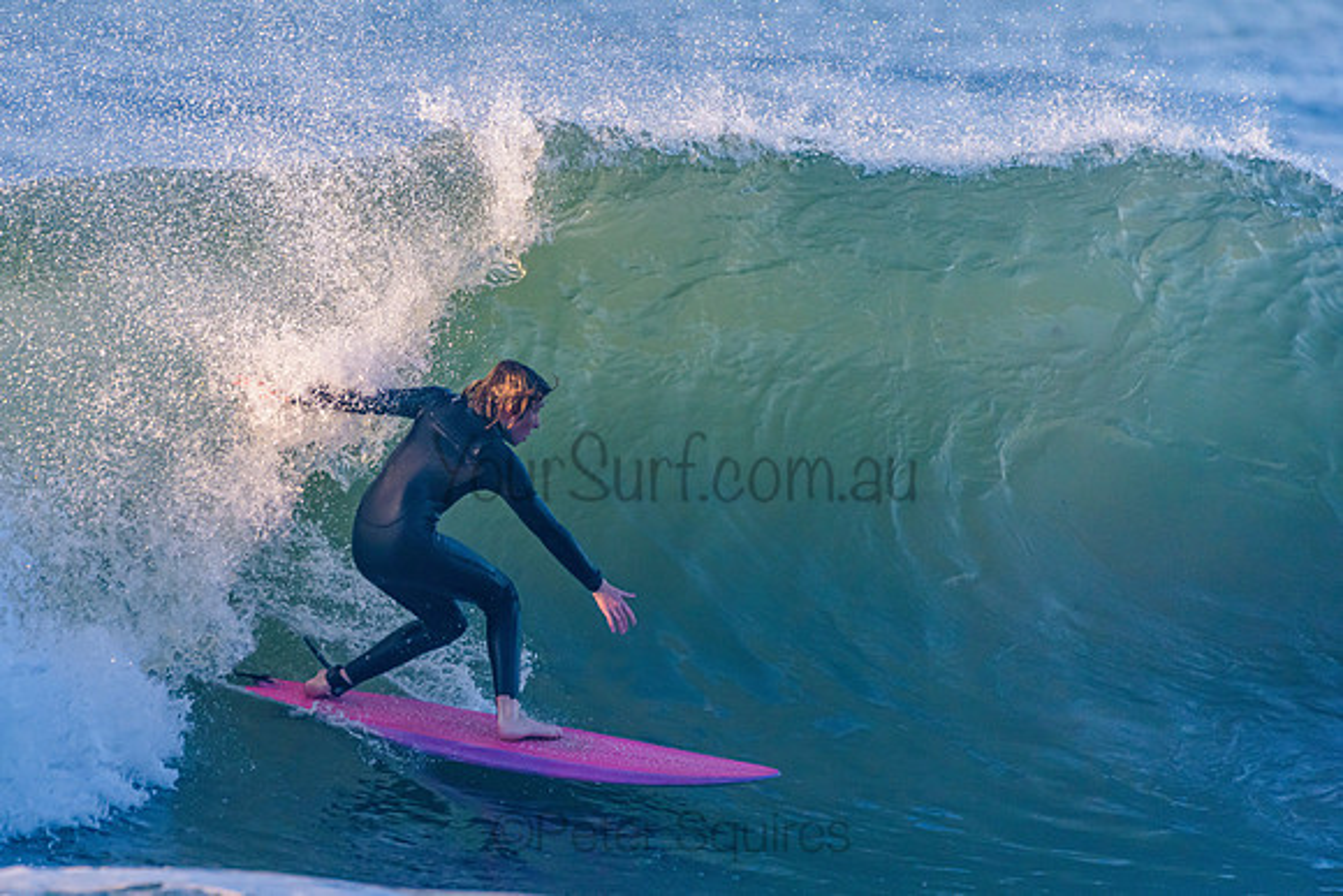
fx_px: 22687
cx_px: 528
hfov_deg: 3.4
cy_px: 545
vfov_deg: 2.3
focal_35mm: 608
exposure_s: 1/2000
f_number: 5.6
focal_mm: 500
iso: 640
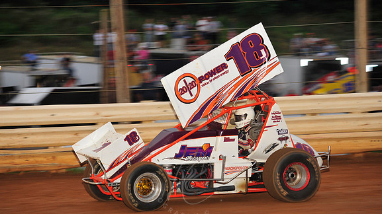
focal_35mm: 179
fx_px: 1812
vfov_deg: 6.8
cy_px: 118
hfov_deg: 12.0
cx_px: 191
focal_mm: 170
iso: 800
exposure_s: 1/320
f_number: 6.3
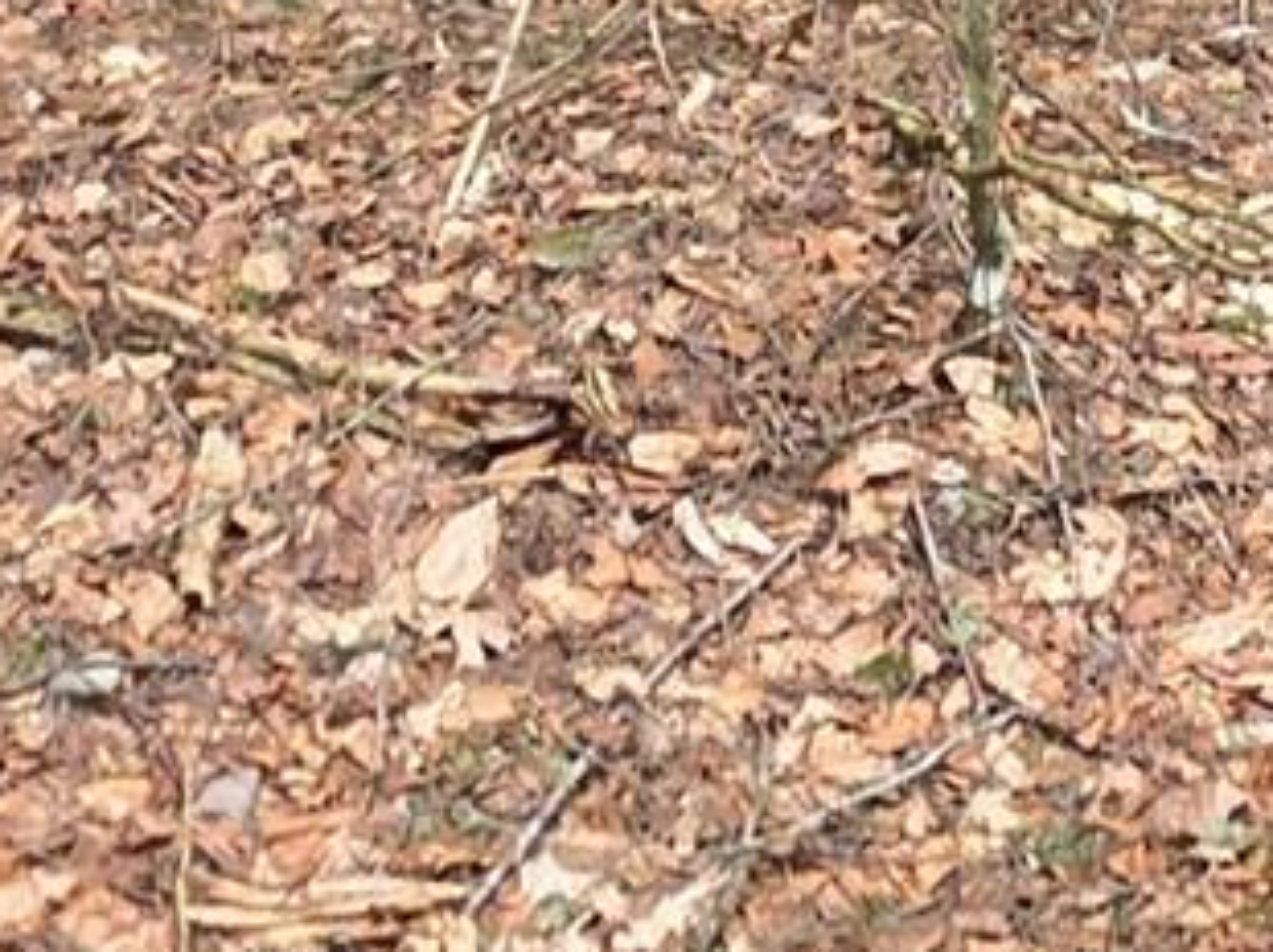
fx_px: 3160
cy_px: -890
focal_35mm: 86
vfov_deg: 14.5
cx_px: 1359
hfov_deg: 21.7
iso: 50
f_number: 1.9
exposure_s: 1/120
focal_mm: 2.2
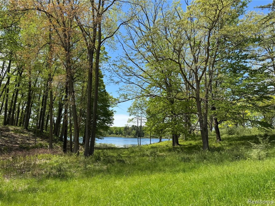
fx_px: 191
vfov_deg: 56.8
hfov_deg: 71.6
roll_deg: -2.0
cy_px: 103
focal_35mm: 24
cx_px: 138
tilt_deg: +9.5
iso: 80
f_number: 1.78
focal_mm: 6.76
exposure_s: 1/2415
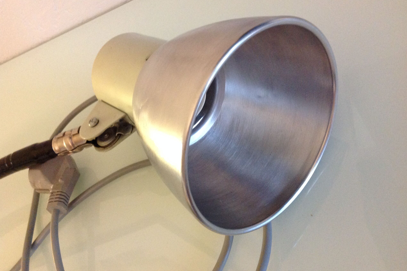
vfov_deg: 35.9
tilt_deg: -53.0
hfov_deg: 51.9
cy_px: 128
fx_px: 418
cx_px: 202
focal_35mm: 37
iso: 320
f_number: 2.4
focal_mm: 4.28
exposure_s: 1/17
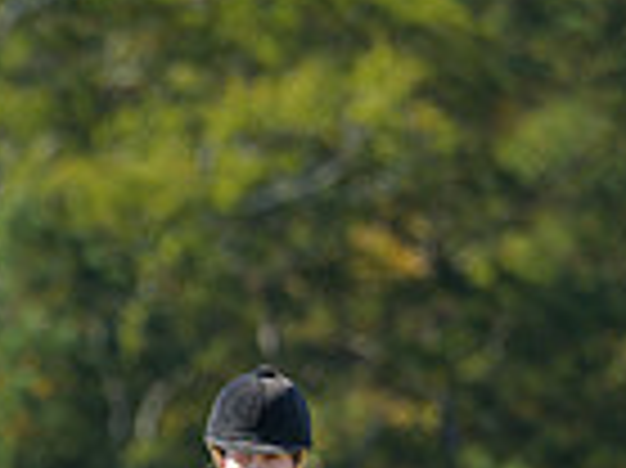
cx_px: -552
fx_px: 18773
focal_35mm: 1039
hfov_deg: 1.9
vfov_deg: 1.4
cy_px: 727
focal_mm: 200
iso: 200
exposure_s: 1/500
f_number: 4
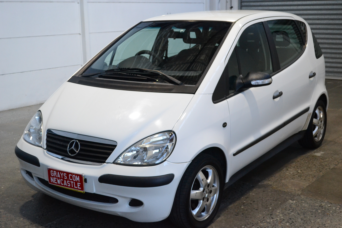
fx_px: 456
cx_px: 171
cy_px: 114
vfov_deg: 28.1
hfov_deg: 41.1
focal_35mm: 48
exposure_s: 1/250
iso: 1600
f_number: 4.8
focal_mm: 32
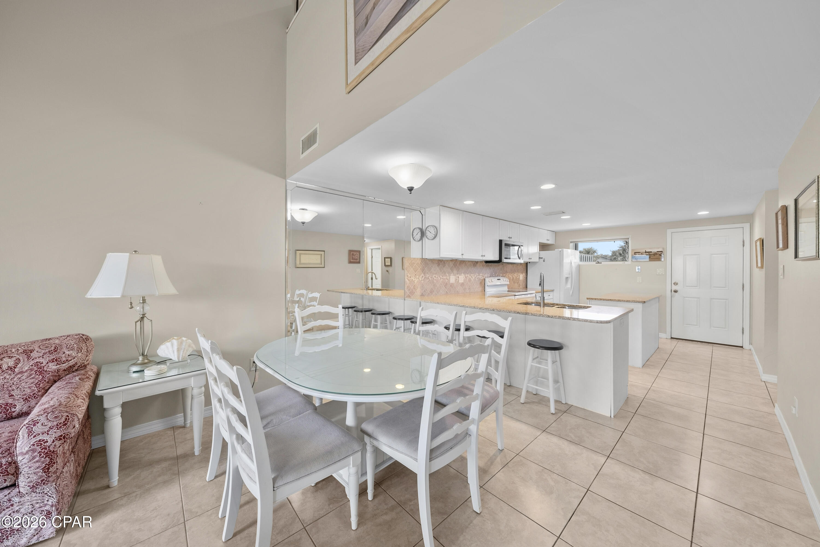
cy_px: 274
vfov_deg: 90.1
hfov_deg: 112.6
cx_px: 410
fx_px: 273
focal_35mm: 12
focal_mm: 12
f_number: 7.1
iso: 320
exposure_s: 1/4
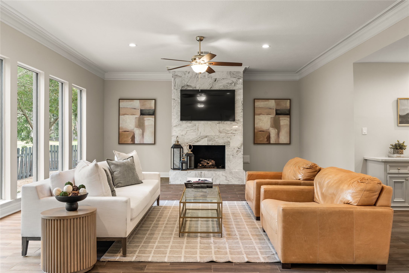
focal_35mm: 29
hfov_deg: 63.7
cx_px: 204
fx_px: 329
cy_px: 136
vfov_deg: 45.0
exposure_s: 2
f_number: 9
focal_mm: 29
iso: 200
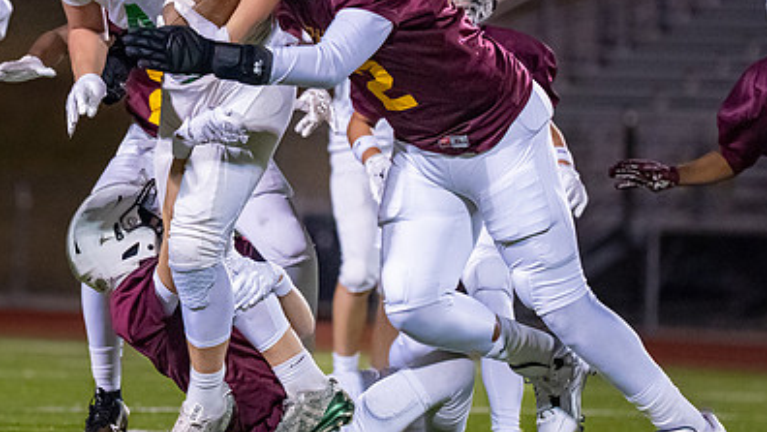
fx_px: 8056
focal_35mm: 396
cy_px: 160
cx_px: 121
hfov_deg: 5.4
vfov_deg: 3.1
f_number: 2.8
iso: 6400
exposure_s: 1/1250
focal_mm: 163
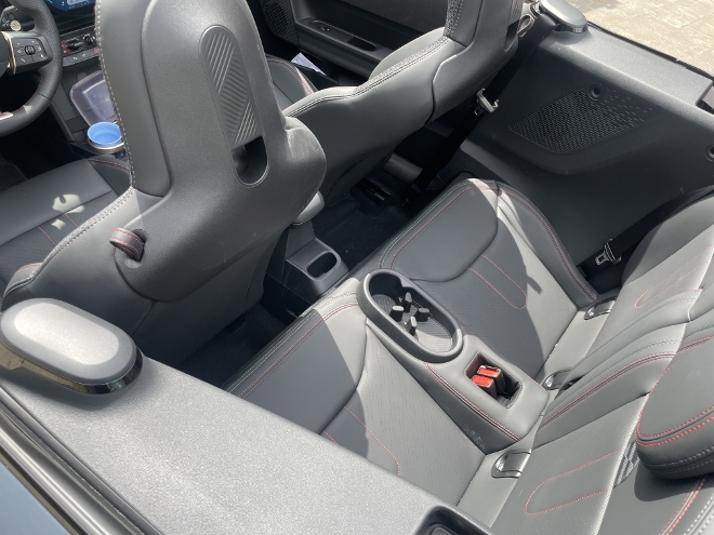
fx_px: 536
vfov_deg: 53.1
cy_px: 268
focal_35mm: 26
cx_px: 357
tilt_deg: -46.6
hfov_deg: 67.3
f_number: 1.6
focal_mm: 4.2
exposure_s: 1/401
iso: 32
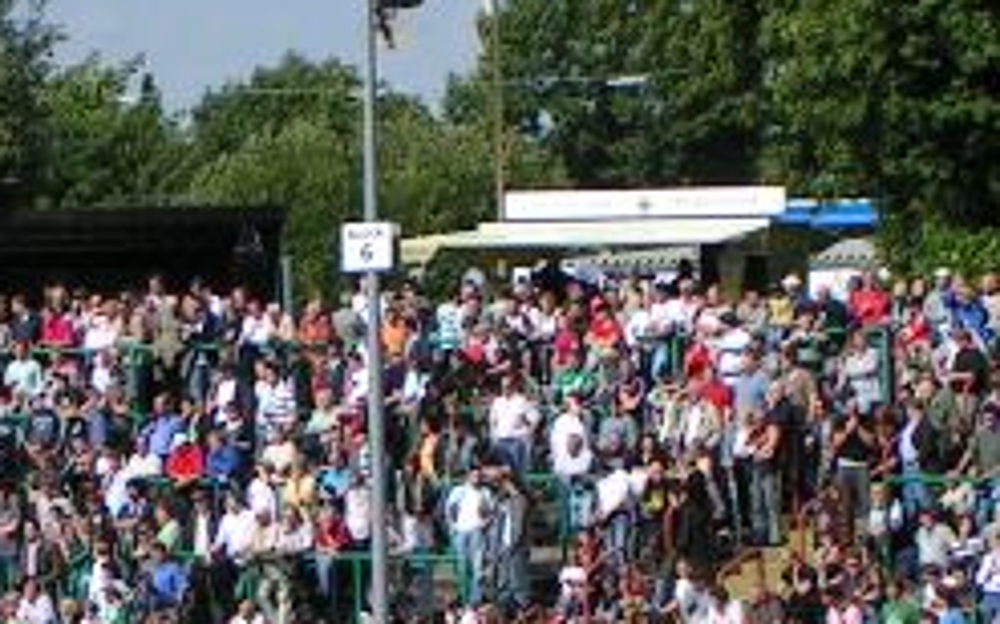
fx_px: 7680
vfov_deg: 4.6
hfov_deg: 7.4
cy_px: 519
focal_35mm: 282
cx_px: -166
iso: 50
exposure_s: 1/640
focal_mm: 12.6
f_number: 5
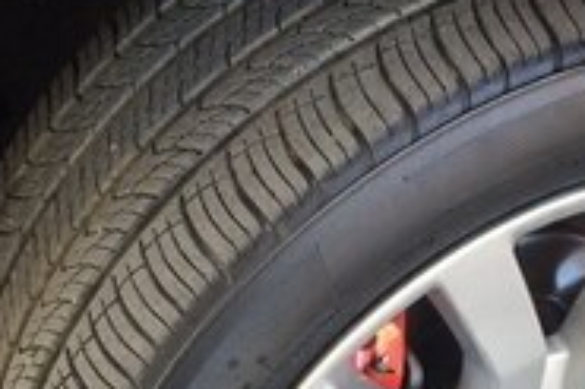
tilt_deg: -53.1
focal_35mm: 81
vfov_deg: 16.1
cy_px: 487
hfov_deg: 24.7
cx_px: 459
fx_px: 1315
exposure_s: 1/33
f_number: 2.2
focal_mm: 4.15
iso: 50
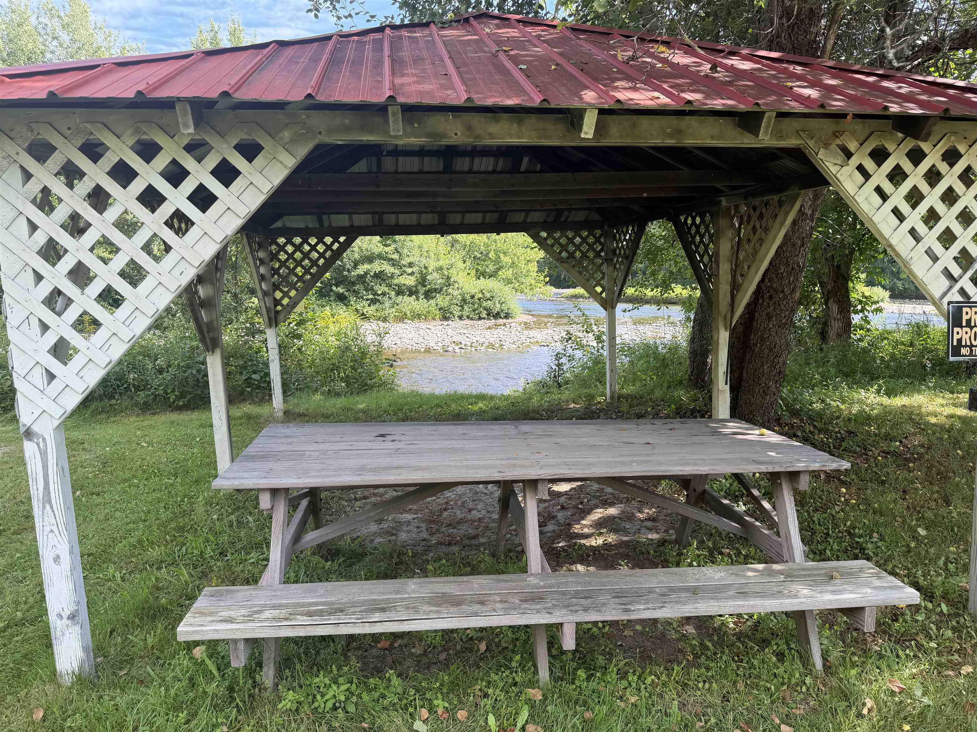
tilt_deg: -8.2
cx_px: 488
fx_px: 677
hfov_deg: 71.6
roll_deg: -0.1
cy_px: 366
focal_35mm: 24
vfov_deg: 56.8
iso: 80
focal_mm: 6.76
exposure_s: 1/632
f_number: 1.78
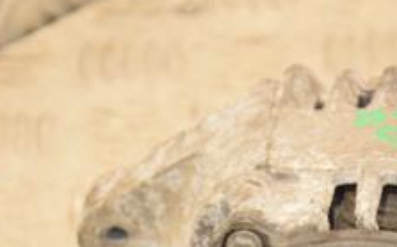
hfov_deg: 6.0
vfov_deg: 3.7
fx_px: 3788
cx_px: 315
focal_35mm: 350
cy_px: 348
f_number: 5.6
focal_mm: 85
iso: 800
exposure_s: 1/125
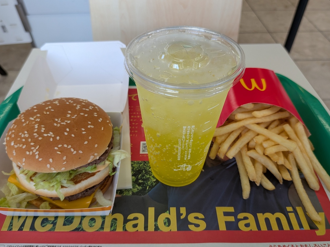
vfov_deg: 51.4
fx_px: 257
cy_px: 125
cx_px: 155
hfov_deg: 65.3
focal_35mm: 27
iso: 35
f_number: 1.7
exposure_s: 1/120
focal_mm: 4.53
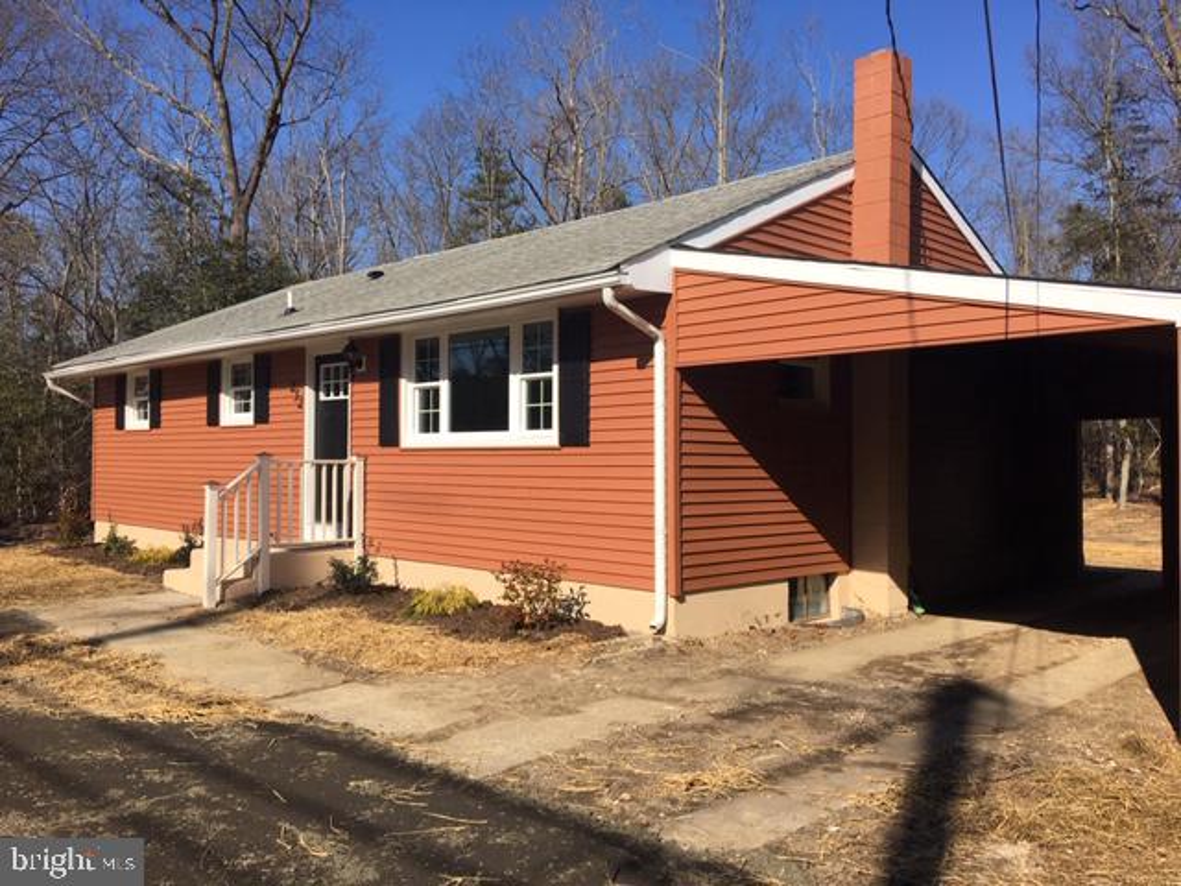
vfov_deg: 48.2
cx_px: 590
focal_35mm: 29
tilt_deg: +0.6
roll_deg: +0.1
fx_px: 989
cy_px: 443
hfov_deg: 61.7
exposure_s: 1/1748
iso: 25
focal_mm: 4.15
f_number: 2.2
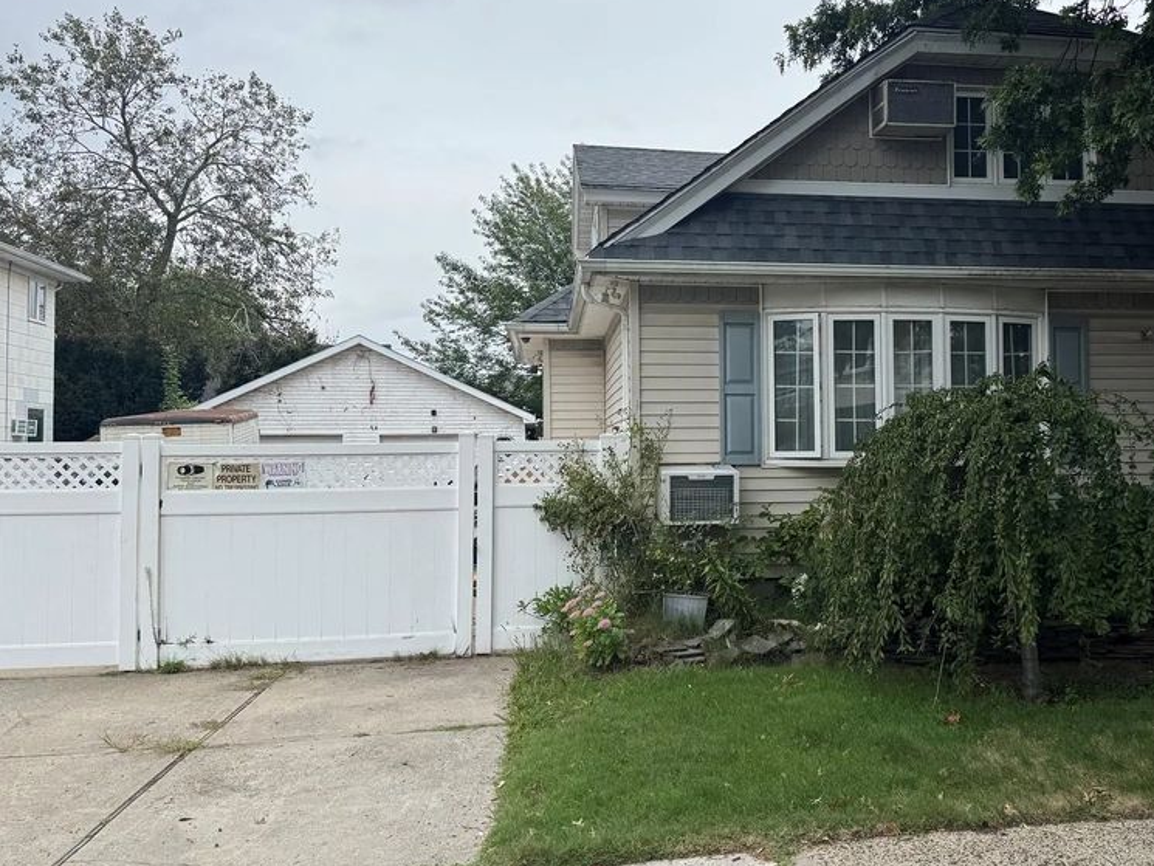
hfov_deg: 54.4
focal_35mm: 33
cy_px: 400
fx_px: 1100
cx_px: 756
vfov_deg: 42.9
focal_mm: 6.76
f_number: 1.78
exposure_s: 1/2174
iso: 80
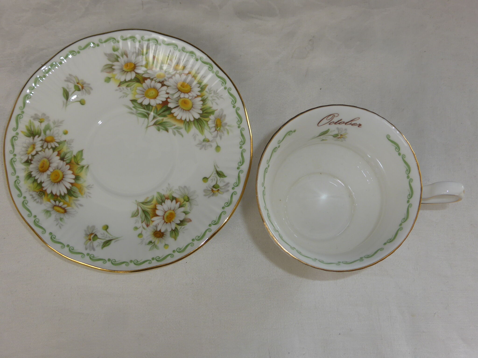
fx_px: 608
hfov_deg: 42.9
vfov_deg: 32.9
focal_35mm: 44
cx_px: 239
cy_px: 179
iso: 100
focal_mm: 7.9
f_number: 4.1
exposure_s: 1/60
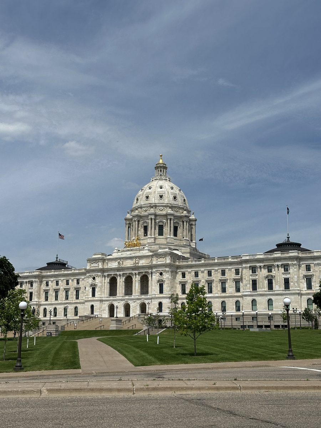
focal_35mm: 48
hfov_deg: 30.3
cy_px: 214
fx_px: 593
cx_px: 160
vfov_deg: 39.7
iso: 64
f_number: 1.78
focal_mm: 6.86
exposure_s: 1/9804
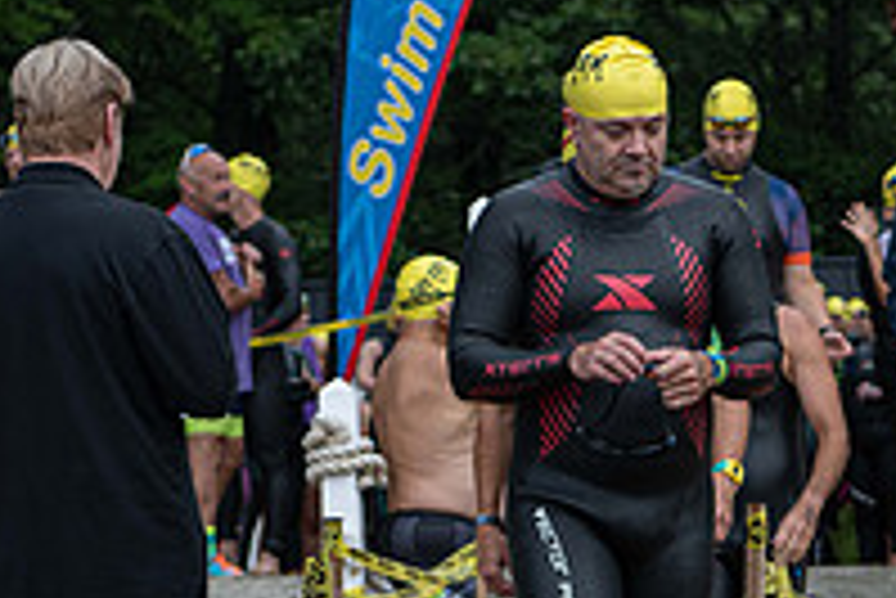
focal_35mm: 163
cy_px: 546
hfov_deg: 12.6
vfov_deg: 8.4
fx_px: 4060
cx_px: 684
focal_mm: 56
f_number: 3.5
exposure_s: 1/640
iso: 320
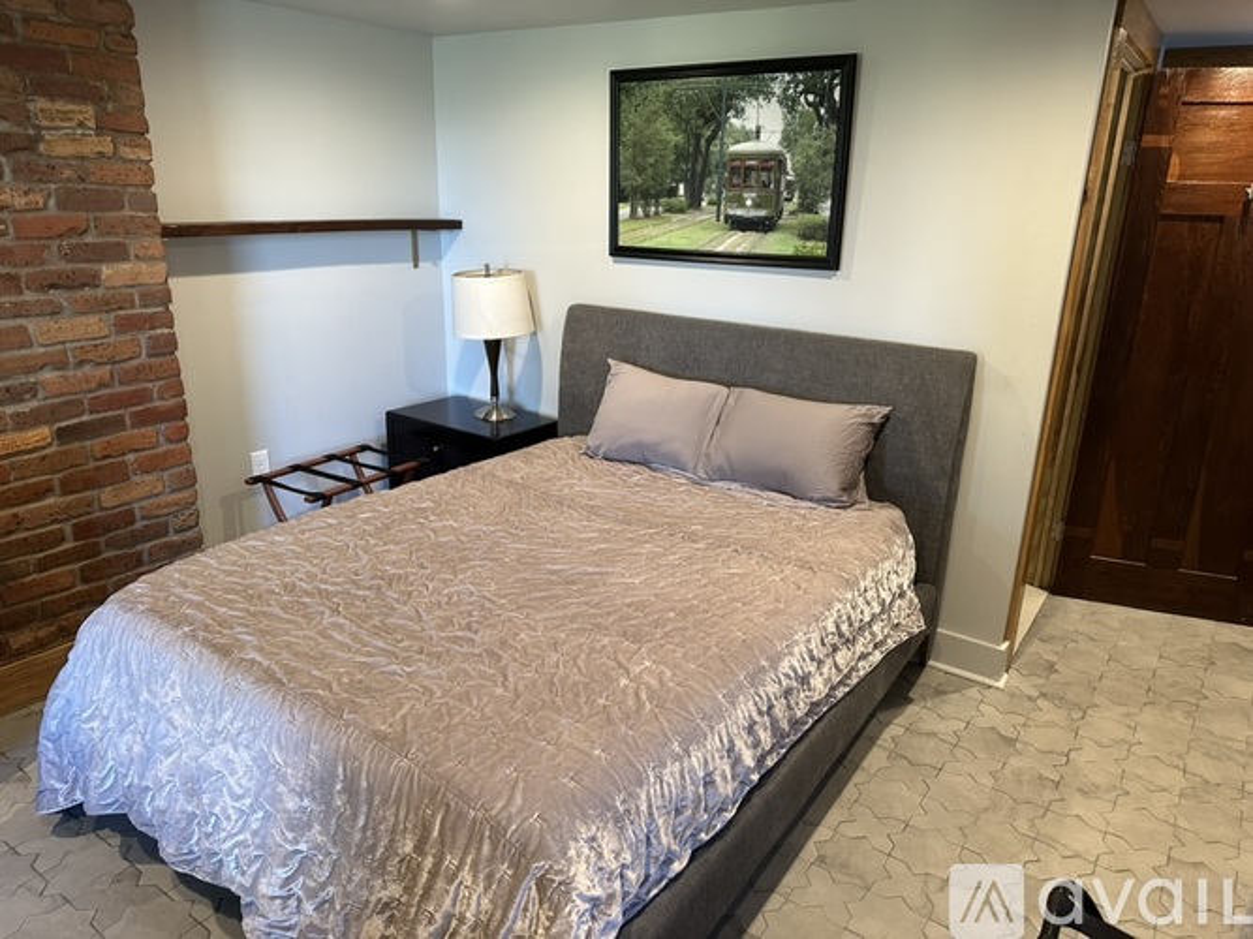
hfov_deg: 71.6
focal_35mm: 24
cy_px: 470
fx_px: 869
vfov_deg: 56.8
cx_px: 626
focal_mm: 6.86
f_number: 1.78
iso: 200
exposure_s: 1/60
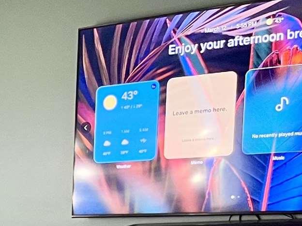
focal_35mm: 128
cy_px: 411
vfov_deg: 10.8
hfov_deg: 13.0
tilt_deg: -11.4
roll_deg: +1.6
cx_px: -341
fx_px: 1117
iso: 125
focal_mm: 5.1
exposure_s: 1/60
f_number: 1.6
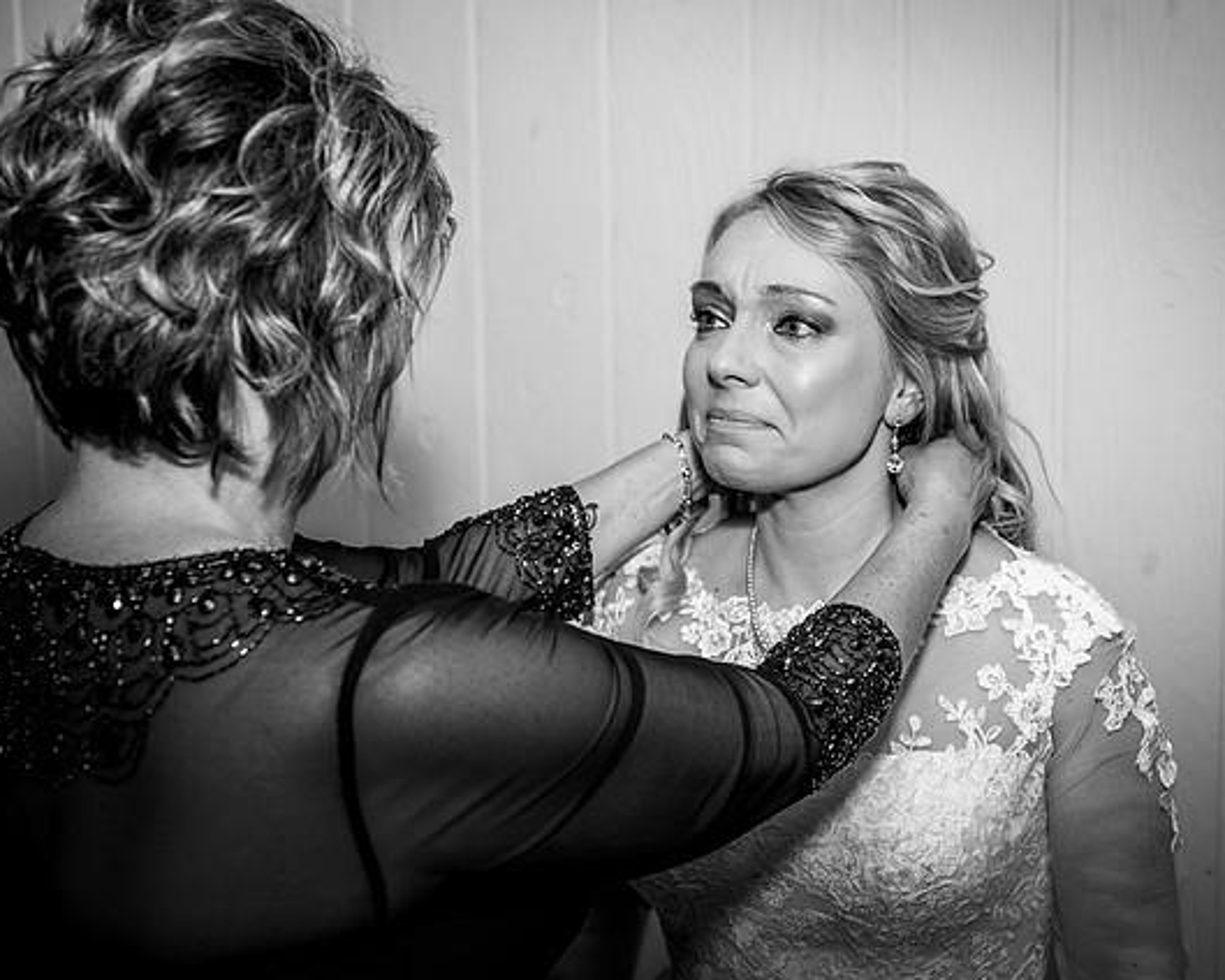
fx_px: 1812
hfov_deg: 37.1
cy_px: 359
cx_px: 776
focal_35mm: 50
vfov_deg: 30.1
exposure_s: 1/50
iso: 100
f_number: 2.8
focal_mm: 27
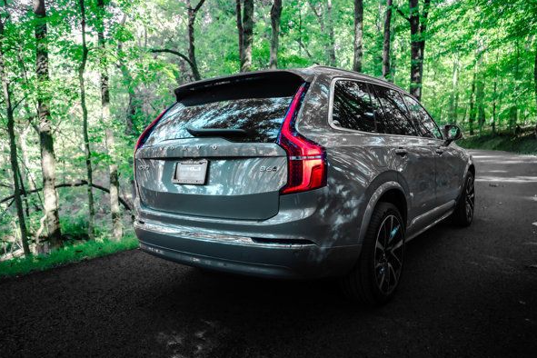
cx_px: 277
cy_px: 185
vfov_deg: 49.5
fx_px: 388
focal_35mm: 26
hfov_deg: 69.4
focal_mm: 24
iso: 500
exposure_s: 1/200
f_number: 2.8
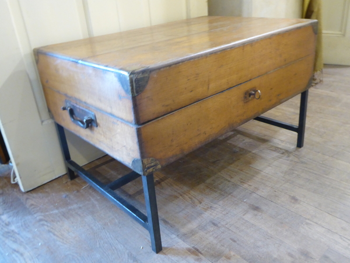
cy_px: 132
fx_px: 324
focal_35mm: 32
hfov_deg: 56.8
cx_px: 175
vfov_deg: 44.2
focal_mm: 5.4
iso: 640
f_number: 3.5
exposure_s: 1/4
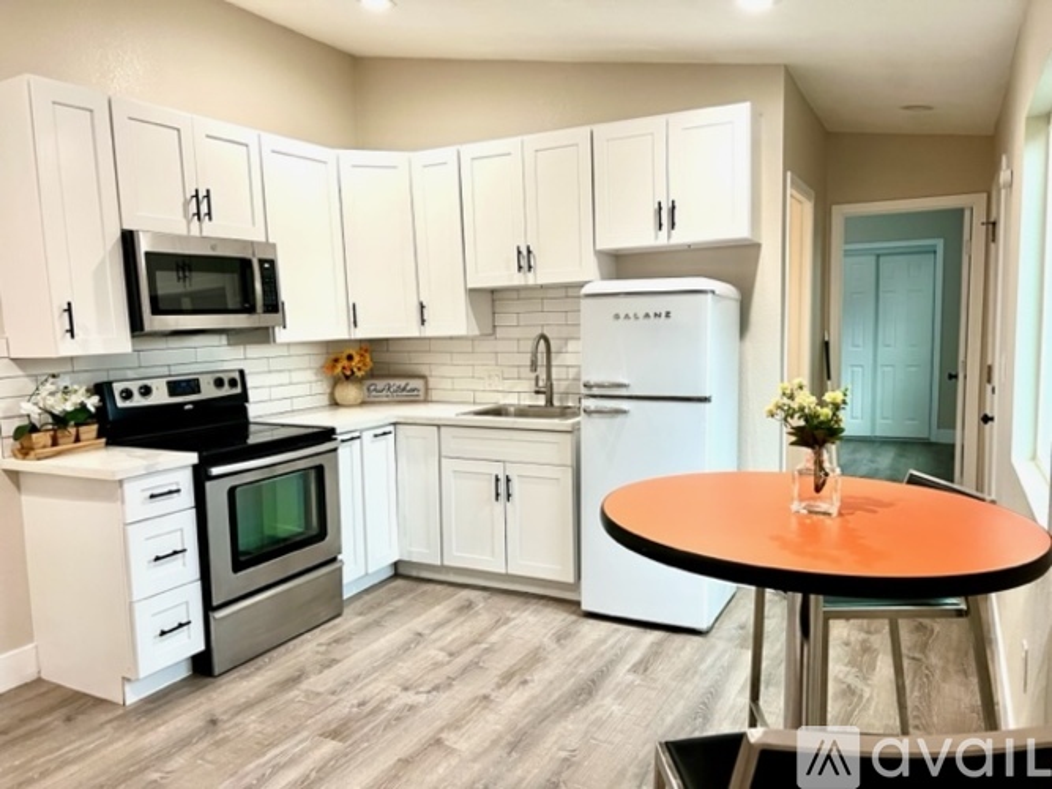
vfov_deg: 53.0
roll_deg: +2.9
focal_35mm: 26
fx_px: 790
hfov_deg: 67.3
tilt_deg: -8.2
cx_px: 526
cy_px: 394
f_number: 1.5
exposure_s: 1/60
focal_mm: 5.7
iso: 80
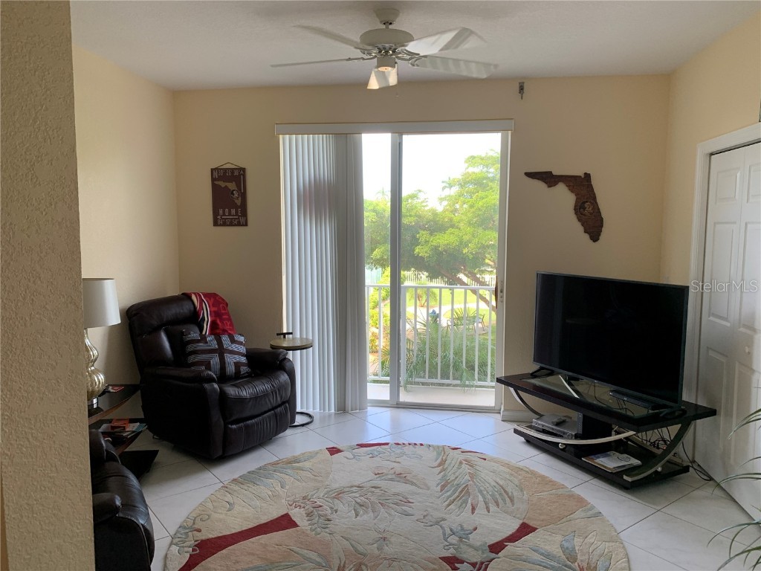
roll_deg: -1.6
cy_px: 286
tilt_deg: -7.5
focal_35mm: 26
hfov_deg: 67.3
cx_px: 380
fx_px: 572
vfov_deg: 53.1
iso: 50
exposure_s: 1/60
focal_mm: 4.25
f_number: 1.8
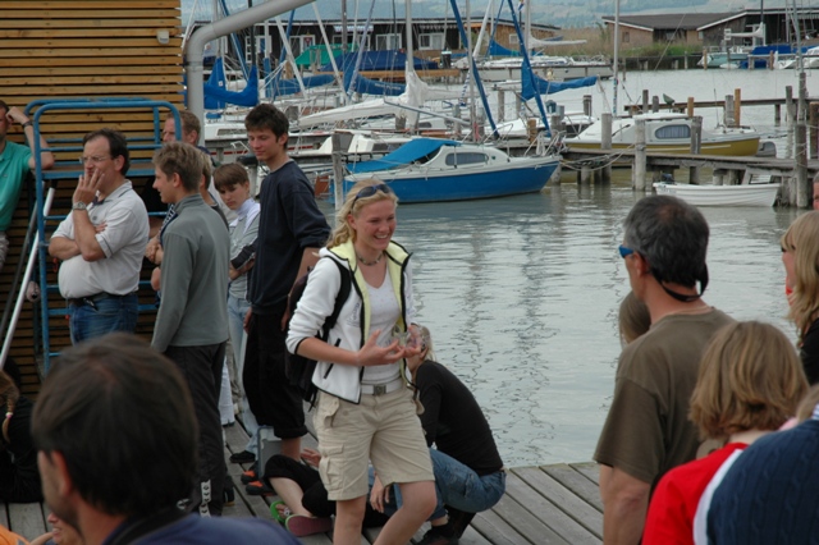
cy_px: 272
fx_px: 2387
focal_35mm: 105
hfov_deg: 19.5
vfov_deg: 13.0
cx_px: 410
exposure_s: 1/320
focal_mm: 70
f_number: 9
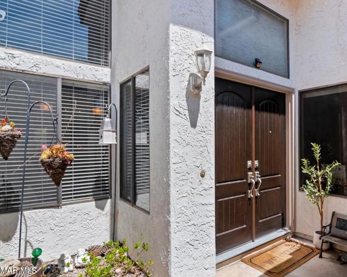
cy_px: 140
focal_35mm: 21
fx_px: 216
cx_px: 203
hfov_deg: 77.0
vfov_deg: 65.5
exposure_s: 1/200
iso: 125
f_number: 8
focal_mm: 12
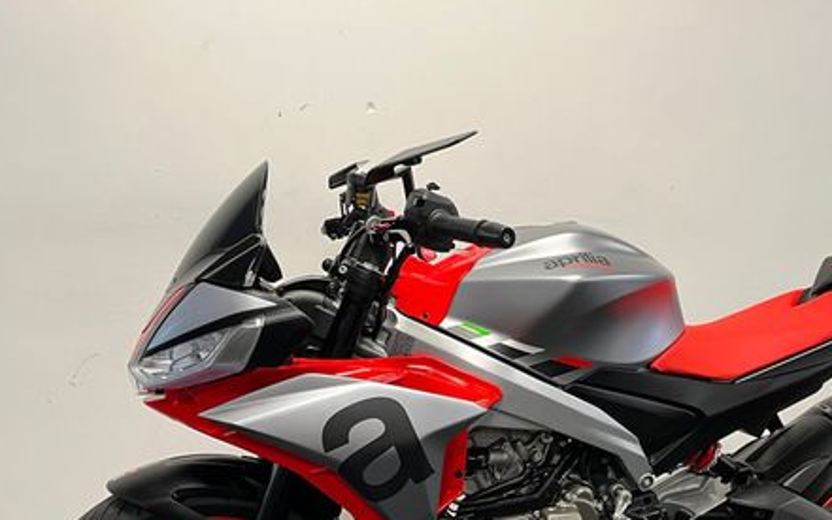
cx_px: 502
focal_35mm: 40
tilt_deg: -10.3
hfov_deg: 48.9
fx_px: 907
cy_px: 448
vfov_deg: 30.8
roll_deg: +0.1
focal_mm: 5.1
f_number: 1.6
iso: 125
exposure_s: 1/50
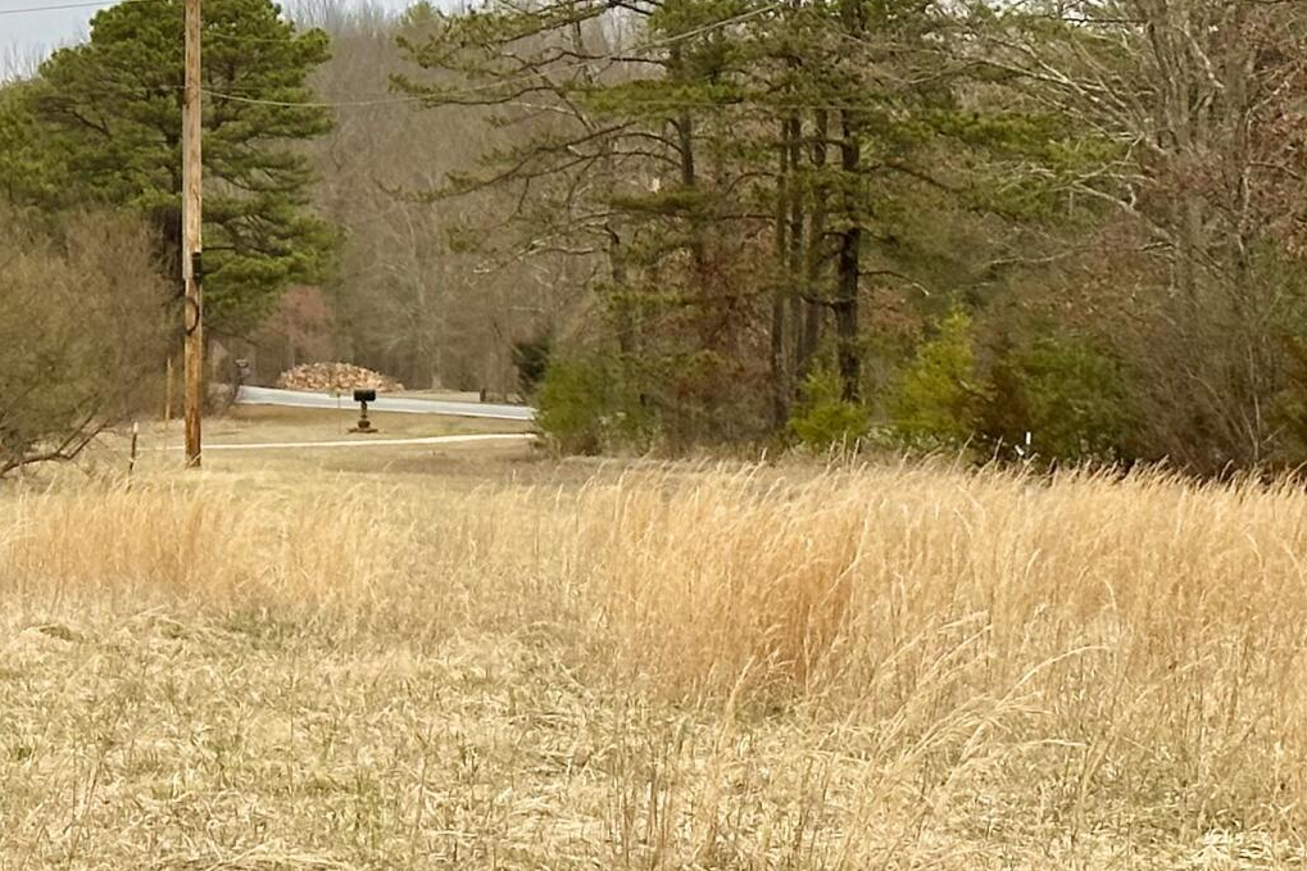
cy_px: 527
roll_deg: -0.1
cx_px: -316
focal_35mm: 147
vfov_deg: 9.3
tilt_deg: -2.4
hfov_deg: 13.5
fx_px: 5336
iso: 64
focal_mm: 6.86
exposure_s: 1/390
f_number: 1.78
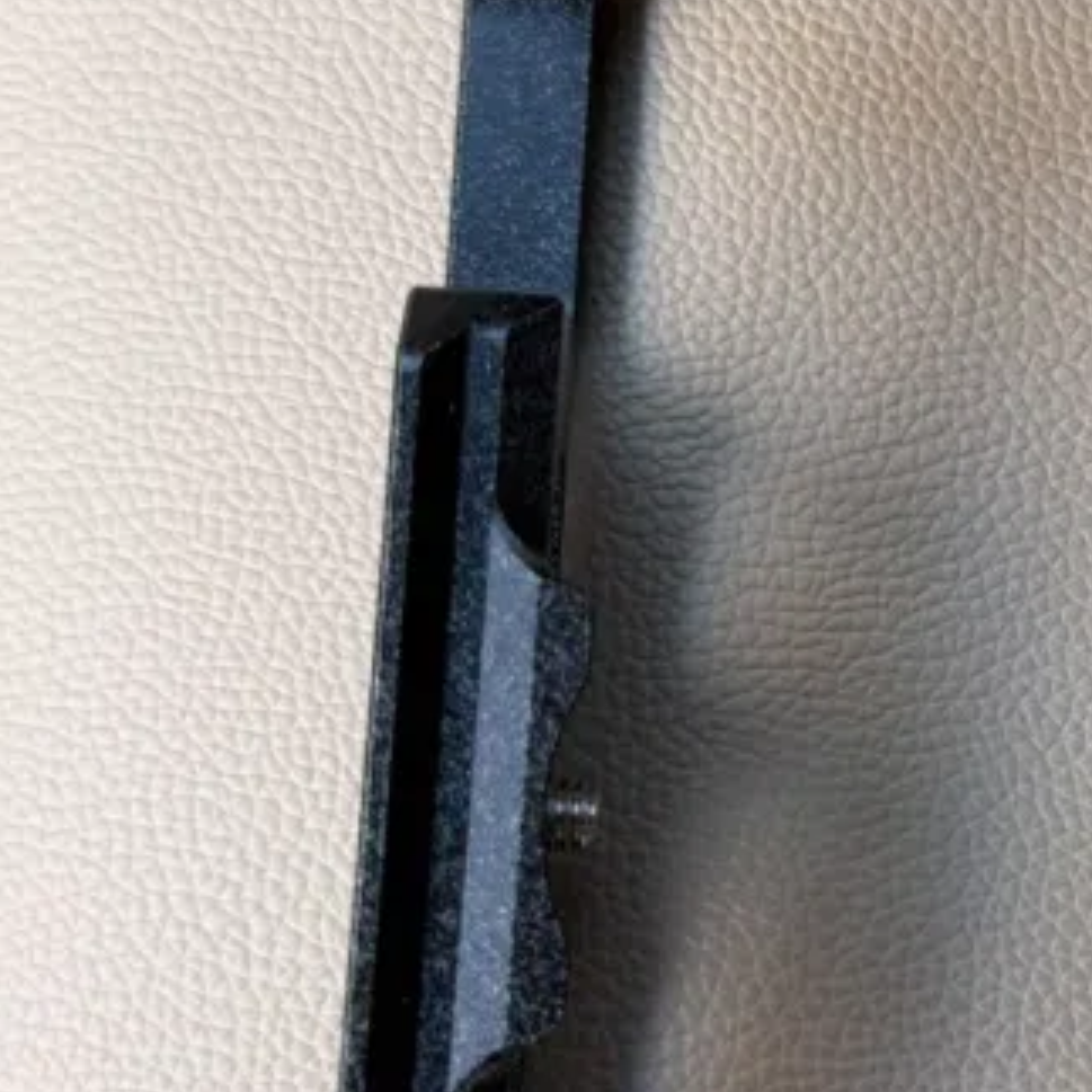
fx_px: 1499
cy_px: 531
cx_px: 1078
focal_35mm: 42
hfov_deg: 36.3
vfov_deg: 40.0
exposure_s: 1/121
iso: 160
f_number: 1.78
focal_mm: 6.76
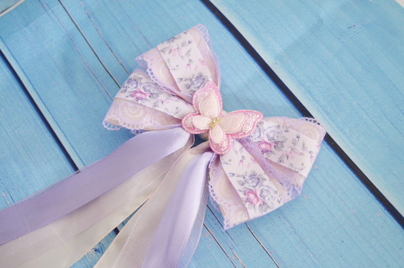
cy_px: 134
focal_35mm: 48
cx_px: 202
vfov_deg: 28.0
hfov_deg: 41.1
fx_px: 538
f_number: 4.5
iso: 720
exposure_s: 1/50
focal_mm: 32
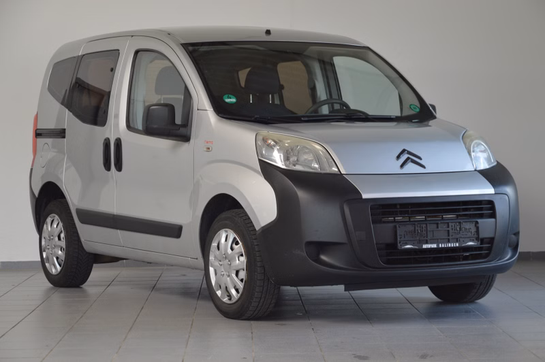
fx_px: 1588
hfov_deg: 19.5
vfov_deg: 13.0
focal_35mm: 105
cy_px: 181
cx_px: 272
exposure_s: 1/80
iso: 400
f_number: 5.3
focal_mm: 70
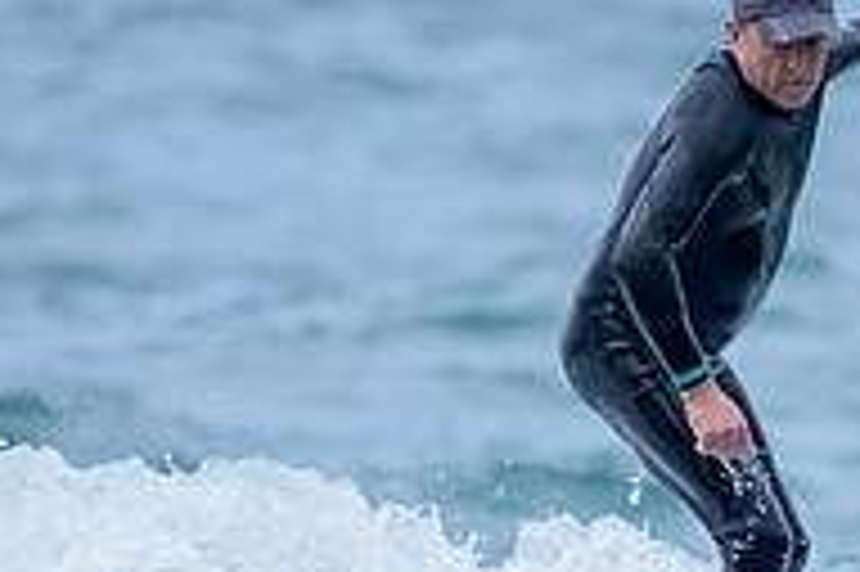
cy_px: 468
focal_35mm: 2936
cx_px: 883
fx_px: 70076
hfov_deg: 0.7
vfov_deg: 0.5
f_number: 6.3
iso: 320
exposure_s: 1/2000
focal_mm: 800
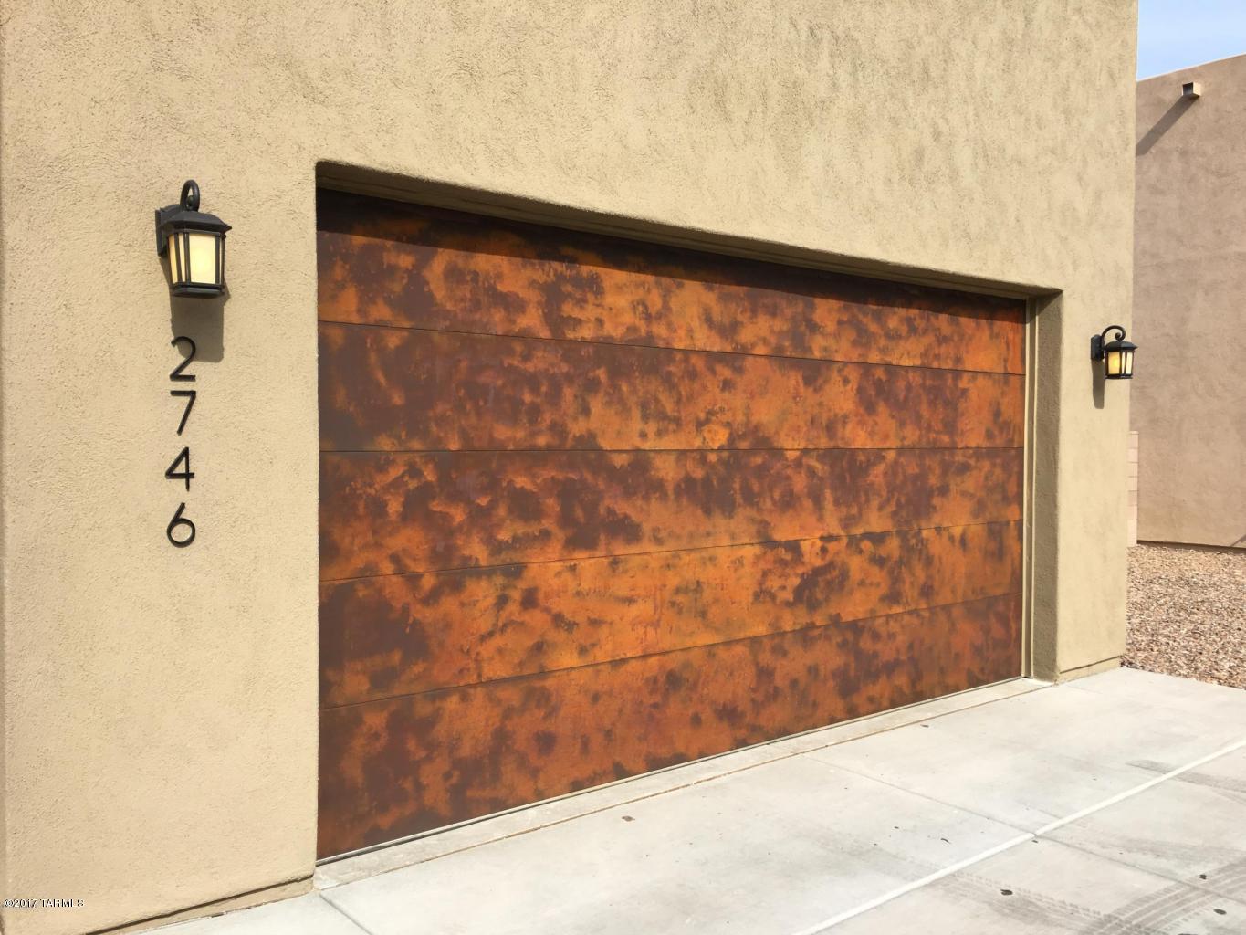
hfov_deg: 61.7
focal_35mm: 29
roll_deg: +0.6
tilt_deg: -0.4
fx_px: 1044
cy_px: 468
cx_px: 623
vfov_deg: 48.2
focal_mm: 4.15
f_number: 2.2
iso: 25
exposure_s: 1/974
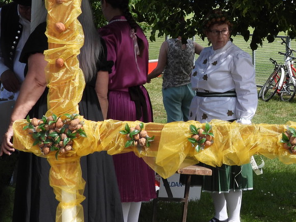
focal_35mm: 113
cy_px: 24
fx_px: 966
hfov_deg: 17.3
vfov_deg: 13.0
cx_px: 228
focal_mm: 9.8
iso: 100
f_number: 3.5
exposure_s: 1/1000
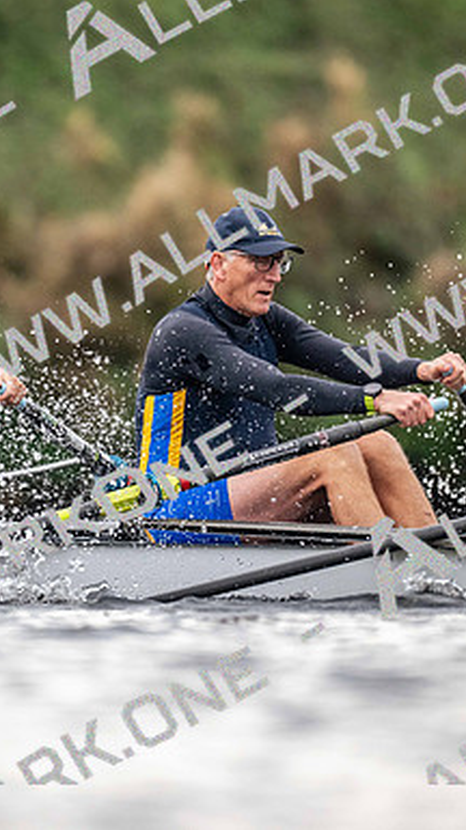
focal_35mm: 948
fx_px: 20866
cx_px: 186
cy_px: 415
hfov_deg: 1.3
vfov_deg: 2.3
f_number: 4
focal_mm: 600
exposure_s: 1/2500
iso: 2500
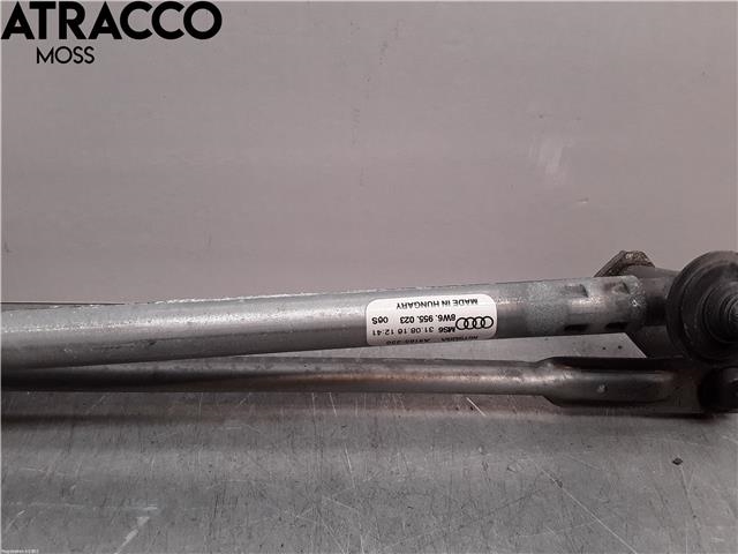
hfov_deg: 63.4
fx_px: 597
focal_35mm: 28
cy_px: 277
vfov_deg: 49.7
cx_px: 369
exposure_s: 1/100
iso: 40
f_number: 1.9
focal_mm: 2.91
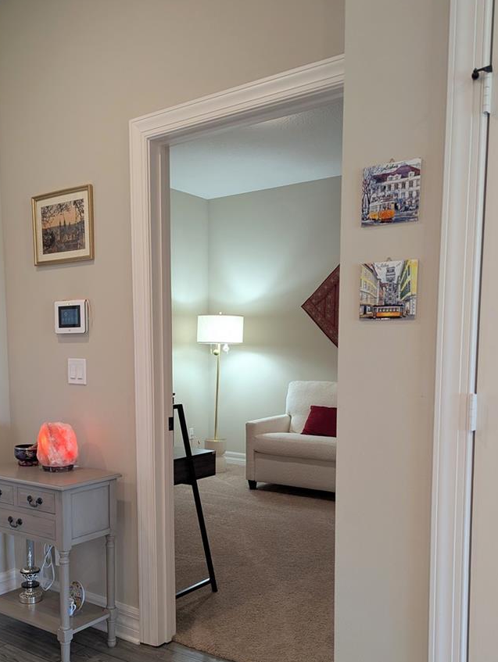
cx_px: 192
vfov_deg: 53.2
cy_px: 424
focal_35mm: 34
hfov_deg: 41.6
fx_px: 651
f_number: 1.85
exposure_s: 1/60
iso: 109
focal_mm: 6.81
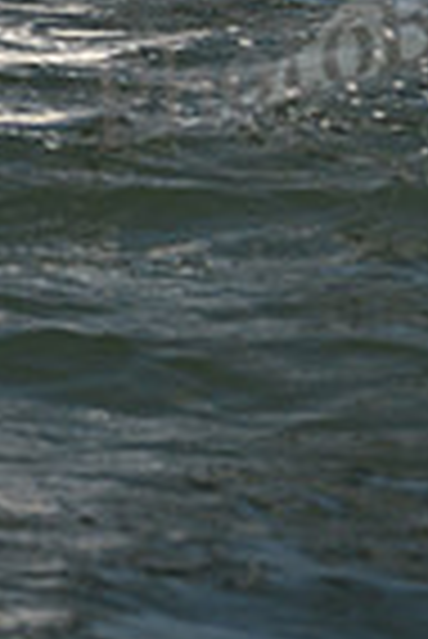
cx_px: -142
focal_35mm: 346
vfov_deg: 5.8
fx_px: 6155
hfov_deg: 4.0
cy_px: -594
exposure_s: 1/1250
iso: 250
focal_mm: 85
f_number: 3.5
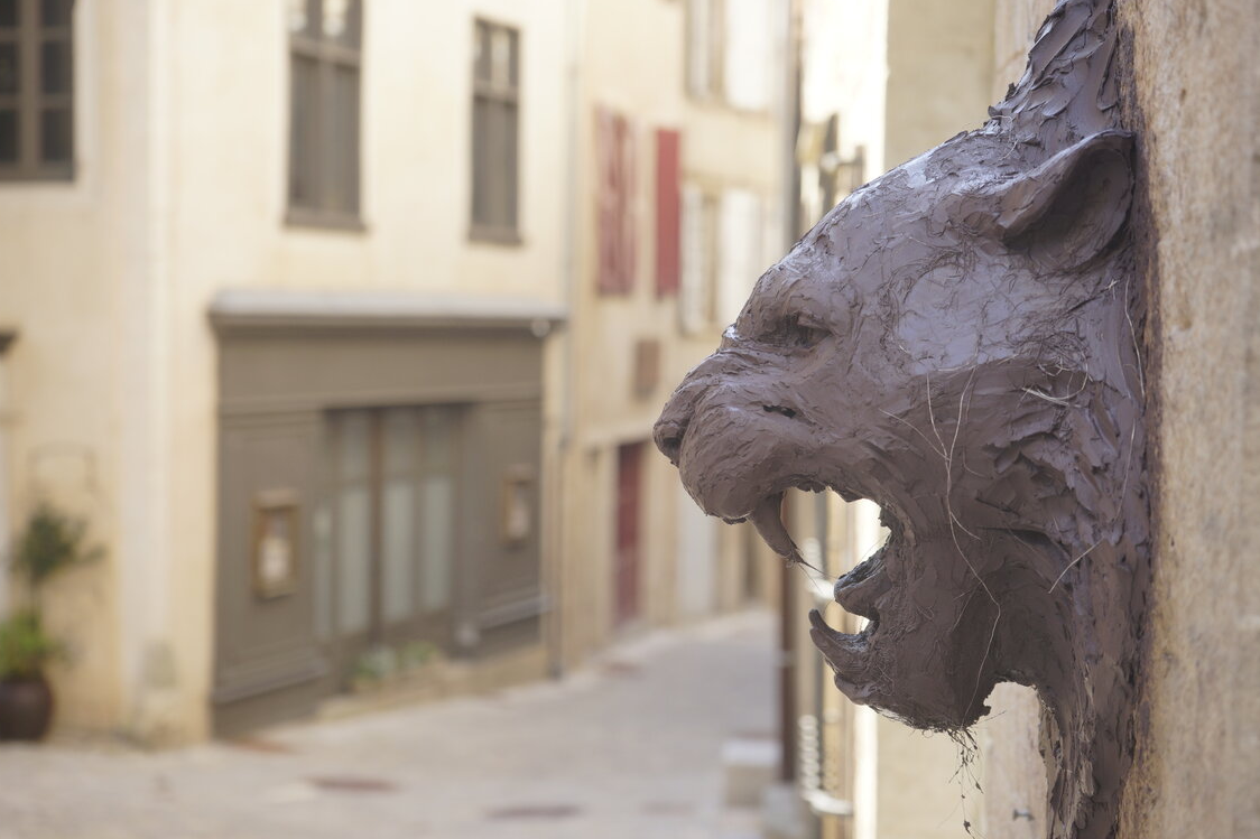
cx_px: 638
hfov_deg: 31.9
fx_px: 2205
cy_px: 418
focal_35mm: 63
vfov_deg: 21.6
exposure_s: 1/125
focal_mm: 59
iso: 250
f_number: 5
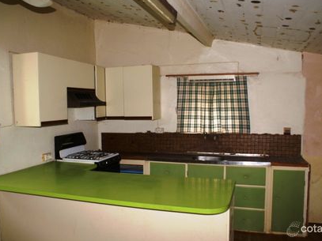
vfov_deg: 46.8
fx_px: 279
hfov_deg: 60.0
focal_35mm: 30
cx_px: 165
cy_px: 121
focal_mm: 18
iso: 400
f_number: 3.5
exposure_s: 1/60
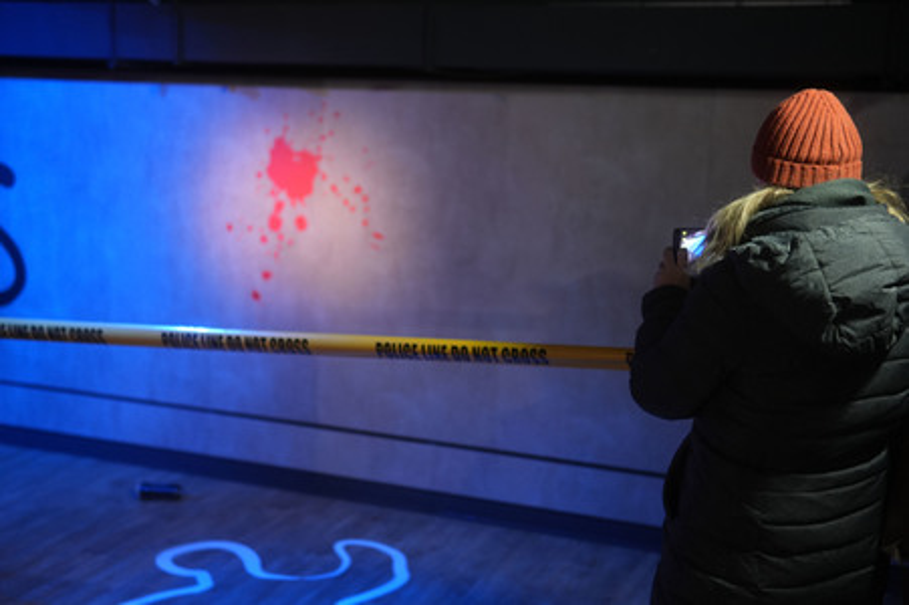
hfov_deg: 43.6
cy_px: 302
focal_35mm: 45
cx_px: 454
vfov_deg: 29.8
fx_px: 1135
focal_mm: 30
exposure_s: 1/6
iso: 640
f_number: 1.4
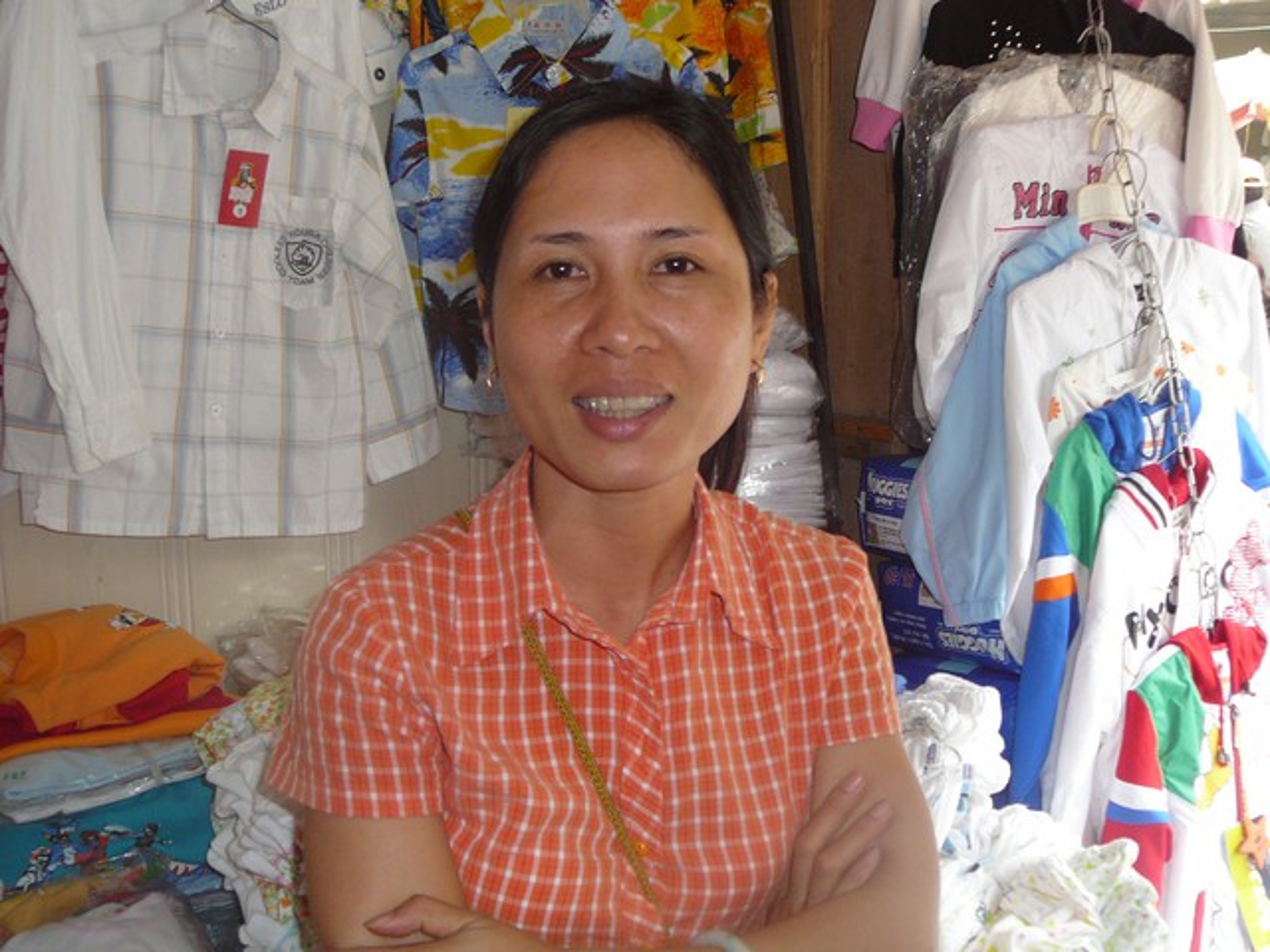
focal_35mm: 41
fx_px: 1504
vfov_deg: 35.1
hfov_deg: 45.8
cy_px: 476
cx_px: 635
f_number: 3.1
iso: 100
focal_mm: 6.1
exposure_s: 1/30
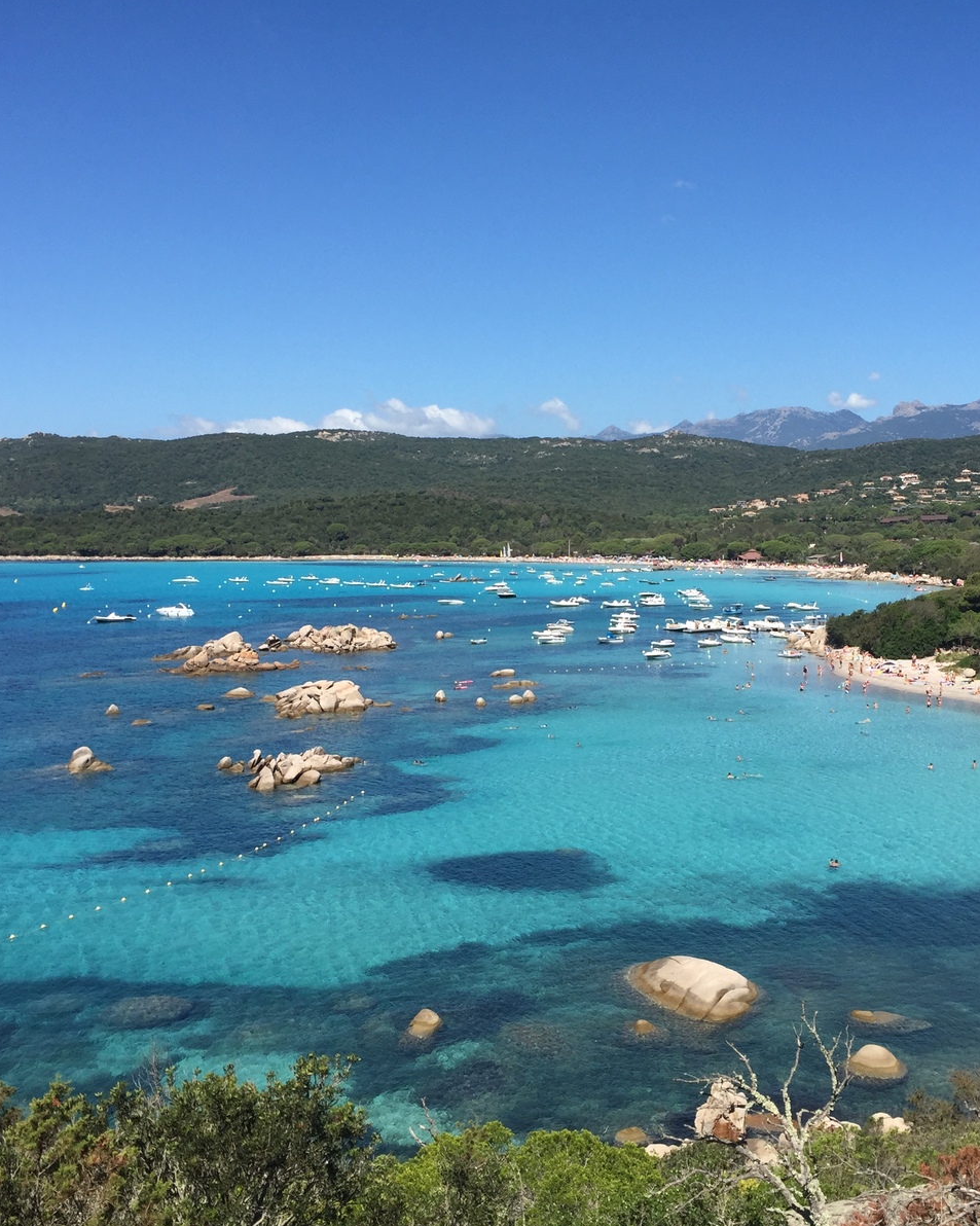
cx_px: 571
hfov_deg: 39.0
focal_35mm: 38
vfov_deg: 47.9
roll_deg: -0.6
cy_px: 615
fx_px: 1378
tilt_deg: -2.7
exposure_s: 1/2083
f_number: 2.2
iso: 32
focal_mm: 4.15
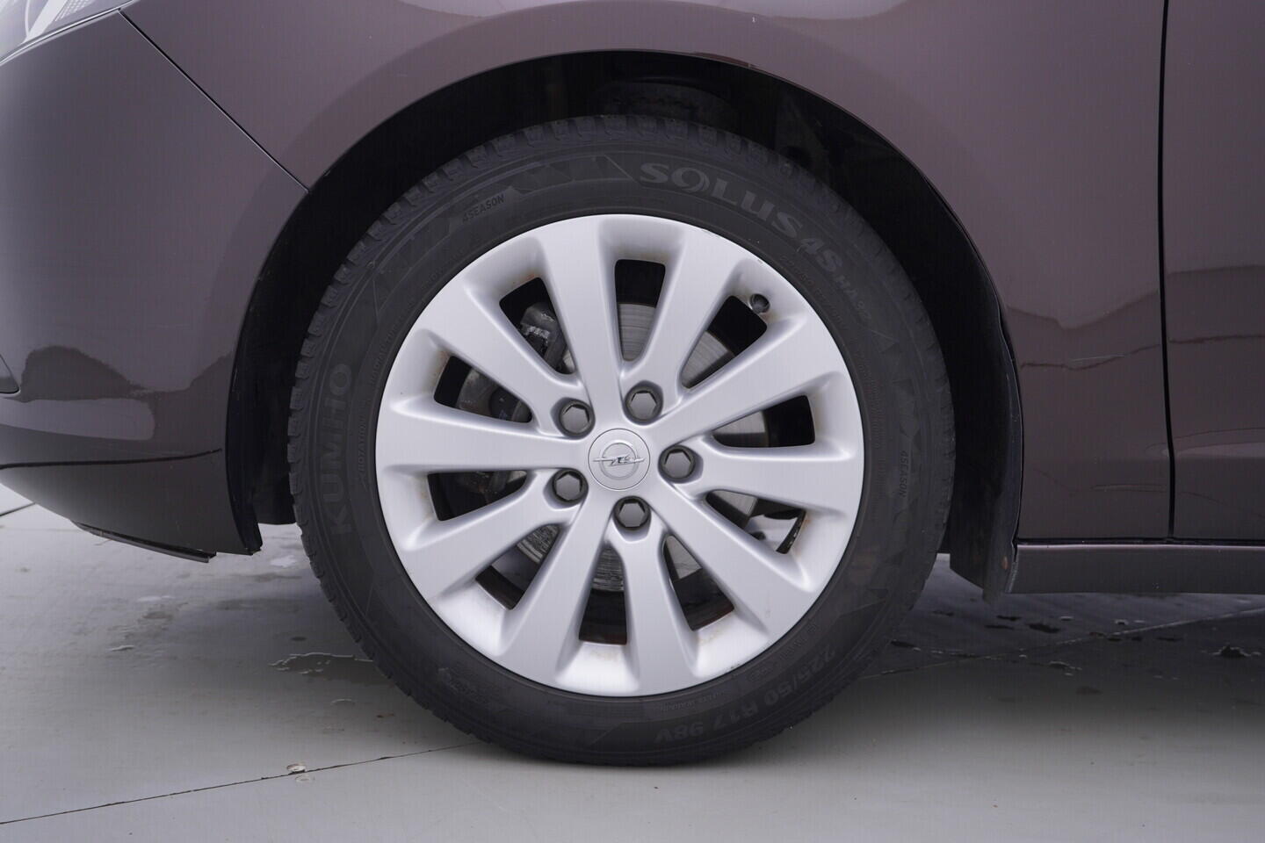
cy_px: 422
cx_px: 632
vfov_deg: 36.9
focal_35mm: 36
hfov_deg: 53.1
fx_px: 1265
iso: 125
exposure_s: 1/60
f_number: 4
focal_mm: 24
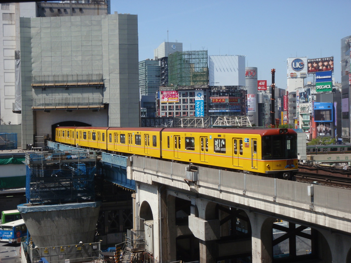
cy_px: 132
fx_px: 497
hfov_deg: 38.9
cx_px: 176
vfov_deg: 29.7
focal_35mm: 49
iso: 64
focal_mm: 8.89
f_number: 5
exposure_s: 1/320
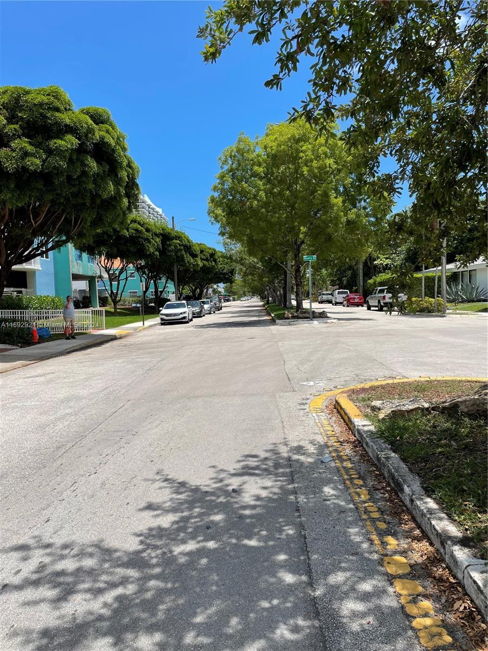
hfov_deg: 53.1
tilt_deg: -2.7
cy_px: 326
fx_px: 489
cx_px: 244
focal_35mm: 26
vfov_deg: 67.3
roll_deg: +3.0
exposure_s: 1/3861
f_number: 1.6
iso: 32
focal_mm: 4.2
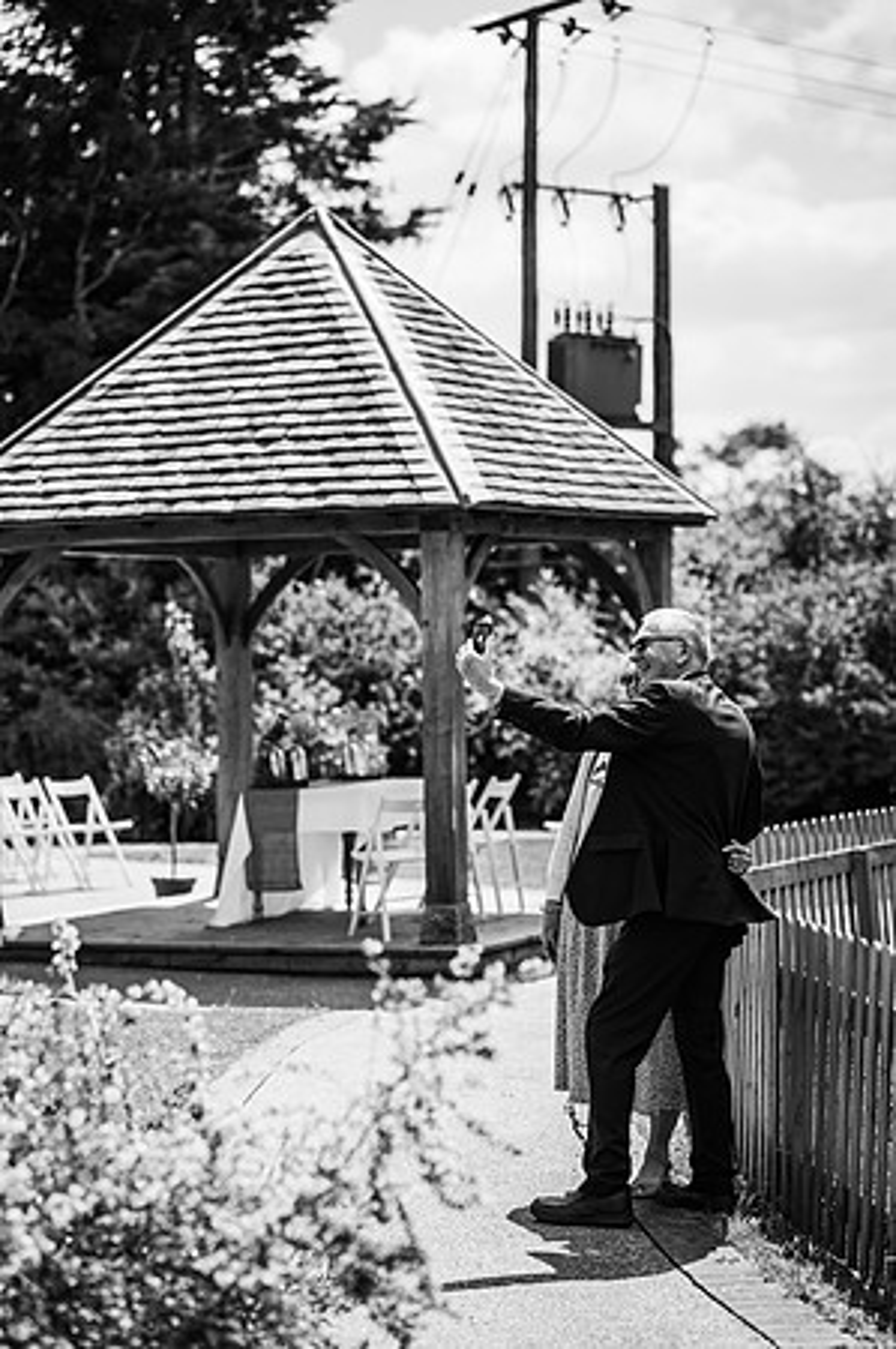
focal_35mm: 85
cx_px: 448
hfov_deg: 16.0
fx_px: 3180
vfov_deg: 23.9
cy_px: 674
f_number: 2.5
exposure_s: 1/2000
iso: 100
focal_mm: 85
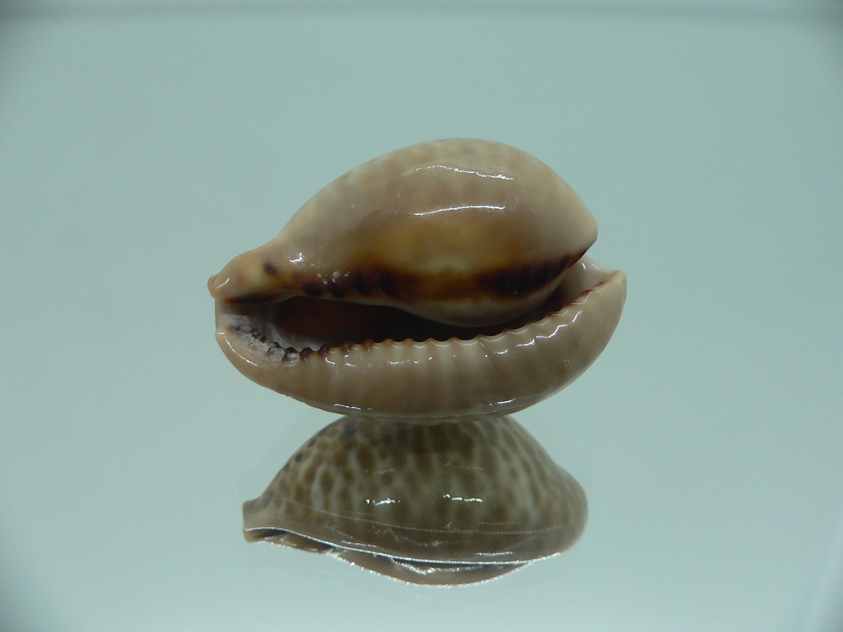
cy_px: 316
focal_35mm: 35
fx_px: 852
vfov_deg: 40.7
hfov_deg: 52.6
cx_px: 422
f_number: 2.8
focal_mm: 4.6
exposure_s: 1/60
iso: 80
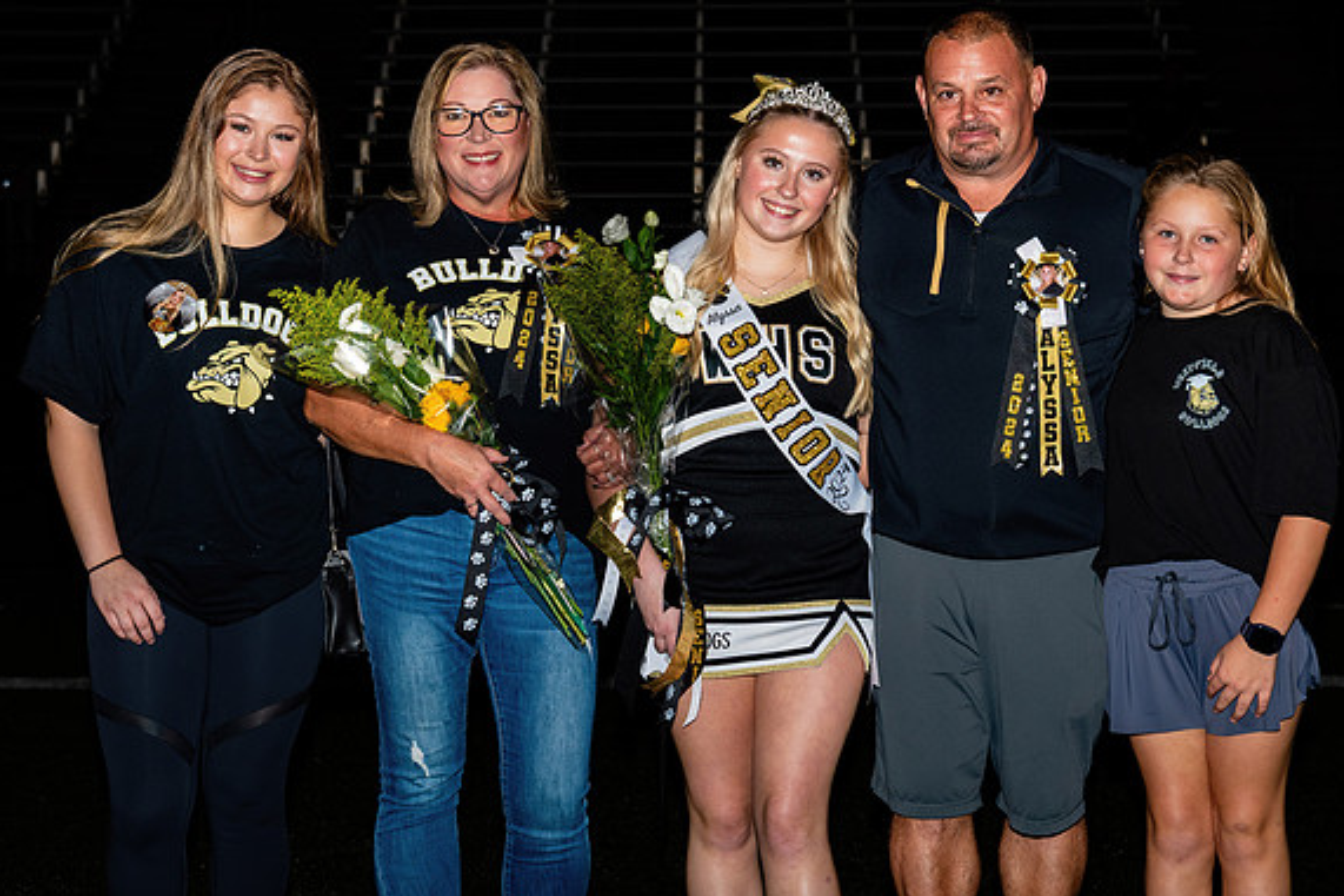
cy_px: 434
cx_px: 671
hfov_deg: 23.4
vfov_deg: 15.7
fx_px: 3249
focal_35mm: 87
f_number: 5
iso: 320
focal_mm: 48
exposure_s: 1/200
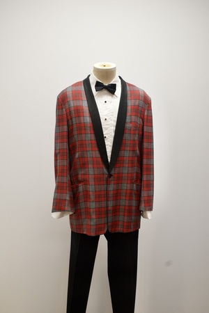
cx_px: 104
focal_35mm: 40
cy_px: 156
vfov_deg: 47.9
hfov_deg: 33.0
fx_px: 353
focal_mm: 27
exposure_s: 1/60
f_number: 8
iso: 1600
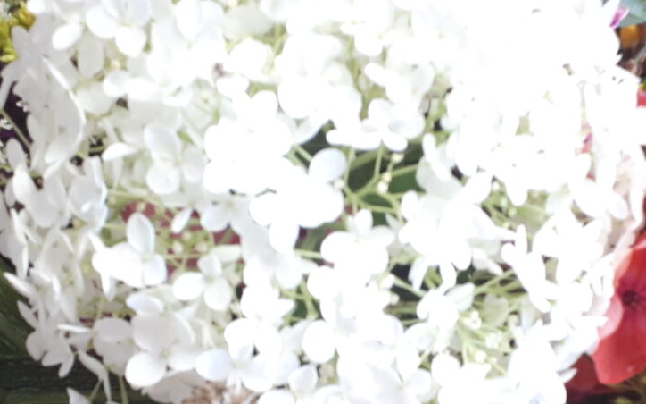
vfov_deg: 16.0
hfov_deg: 25.5
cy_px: 310
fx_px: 1426
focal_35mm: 81
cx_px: 345
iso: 125
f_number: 1.9
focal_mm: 3.6
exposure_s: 1/33
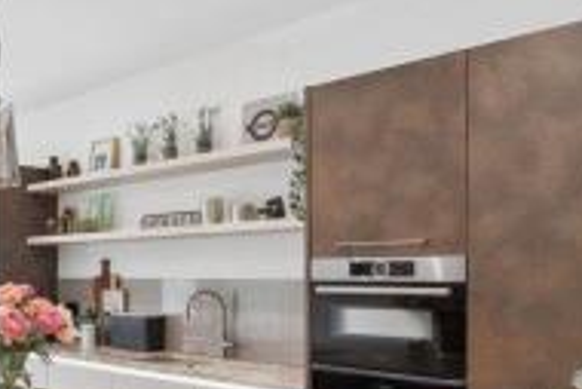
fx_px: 647
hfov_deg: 42.2
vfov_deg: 32.9
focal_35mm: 40
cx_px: 6
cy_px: 283
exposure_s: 1/8
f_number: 8
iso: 100
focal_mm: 16
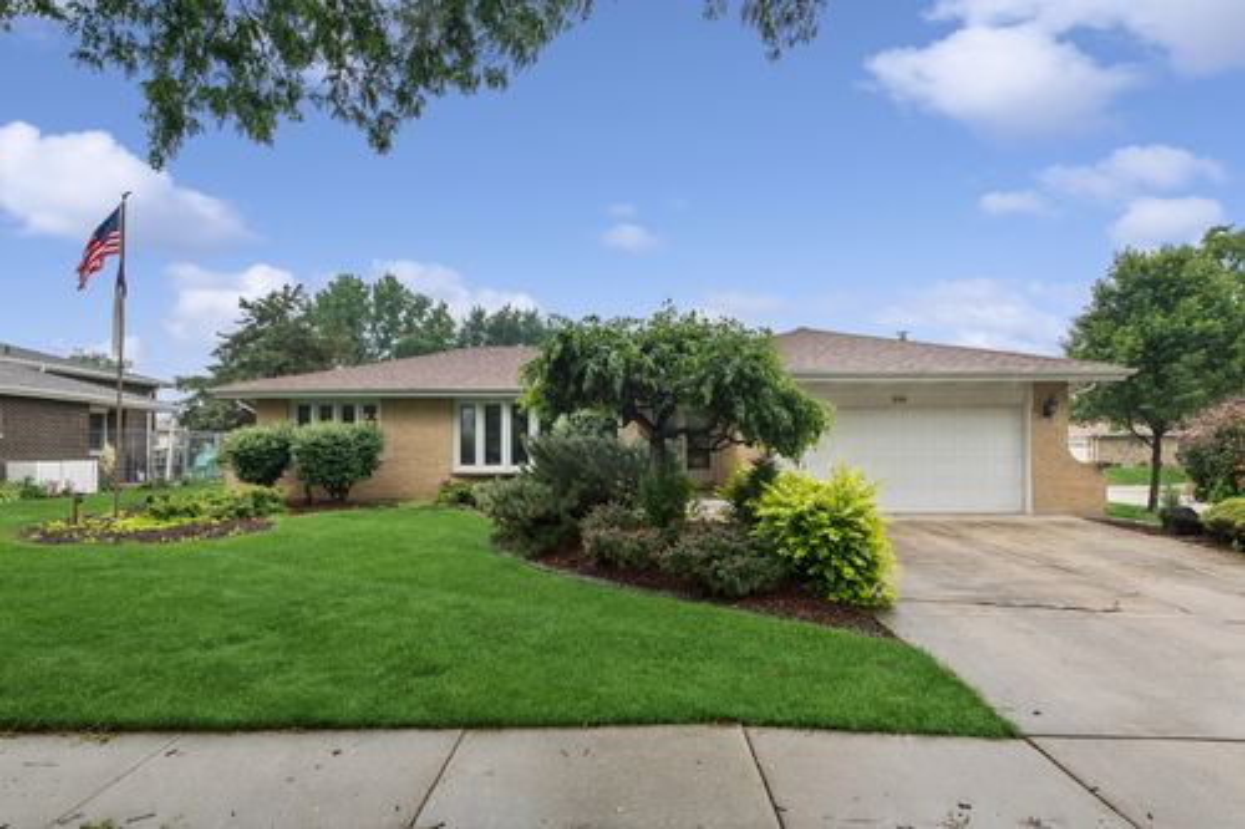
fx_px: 691
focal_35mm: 20
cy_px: 414
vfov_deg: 61.9
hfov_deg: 84.0
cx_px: 622
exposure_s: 1/80
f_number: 11
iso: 400
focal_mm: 20
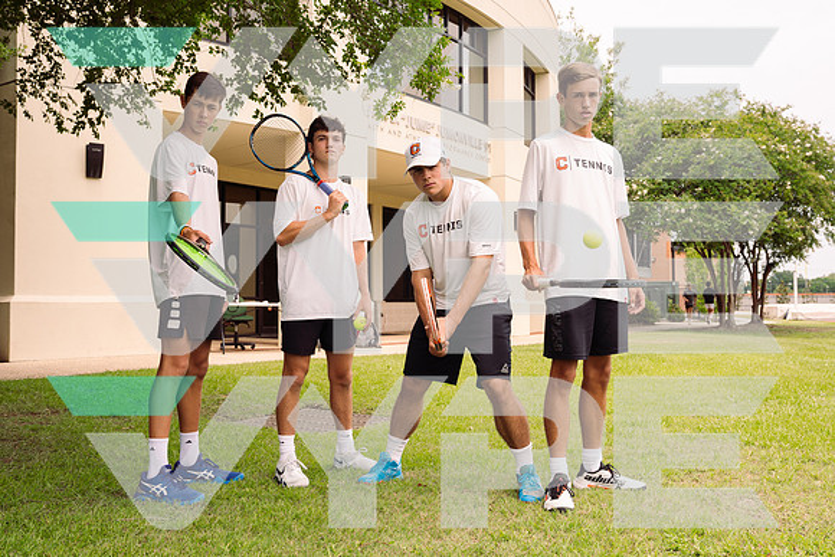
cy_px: 278
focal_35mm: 36
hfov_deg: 53.1
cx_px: 418
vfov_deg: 36.9
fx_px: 835
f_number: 7.1
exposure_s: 1/200
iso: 100
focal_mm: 36
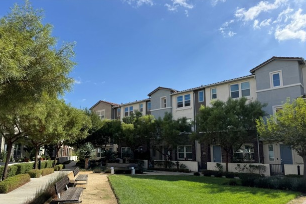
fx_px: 221
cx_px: 149
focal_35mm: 26
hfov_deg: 69.4
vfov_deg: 49.4
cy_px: 118
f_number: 1.78
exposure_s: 1/4049
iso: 80
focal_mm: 6.76
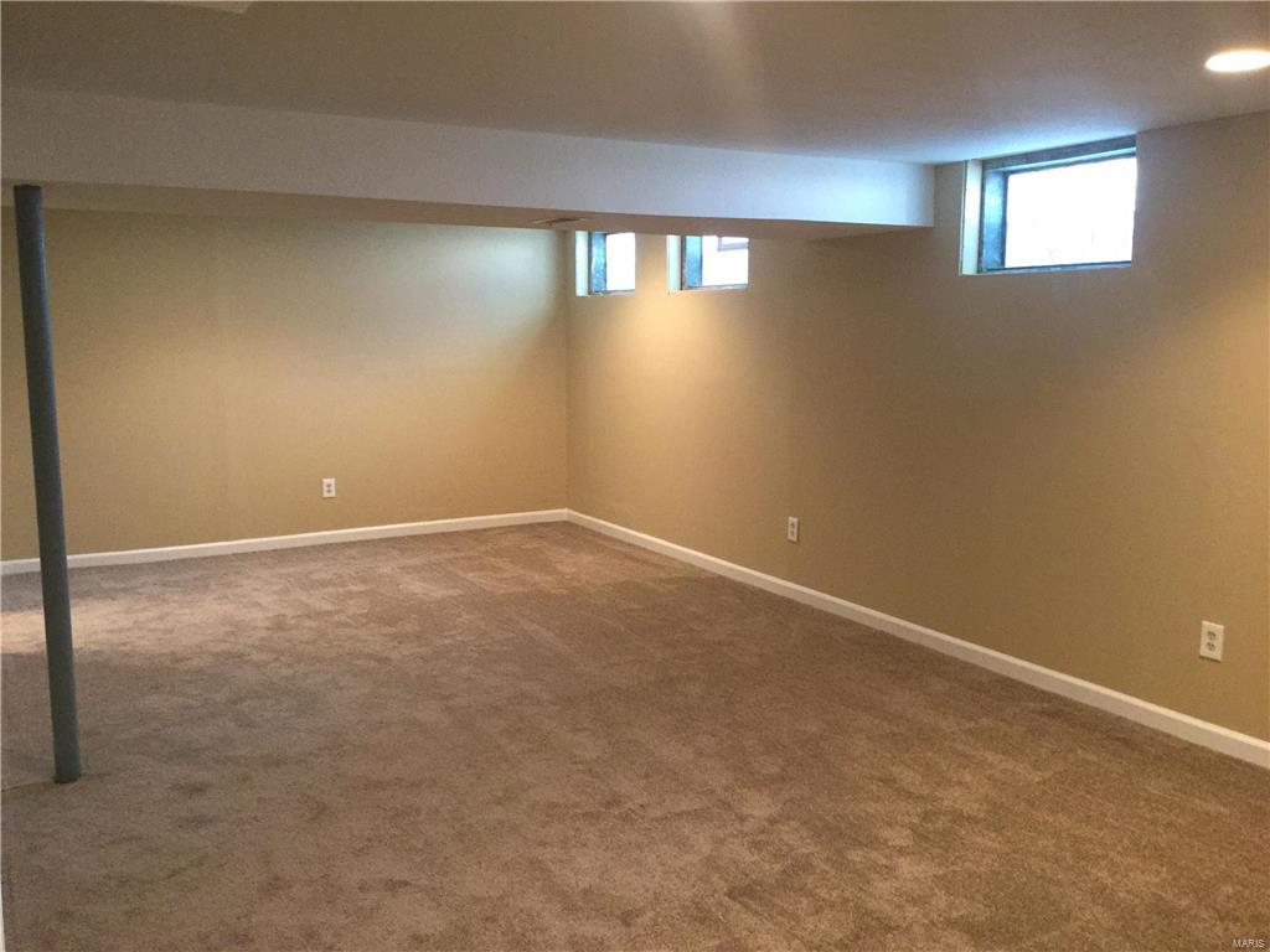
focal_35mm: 31
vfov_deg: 45.4
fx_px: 1137
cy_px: 476
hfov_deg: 58.4
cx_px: 635
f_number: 2.4
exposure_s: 1/20
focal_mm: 3.3
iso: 200
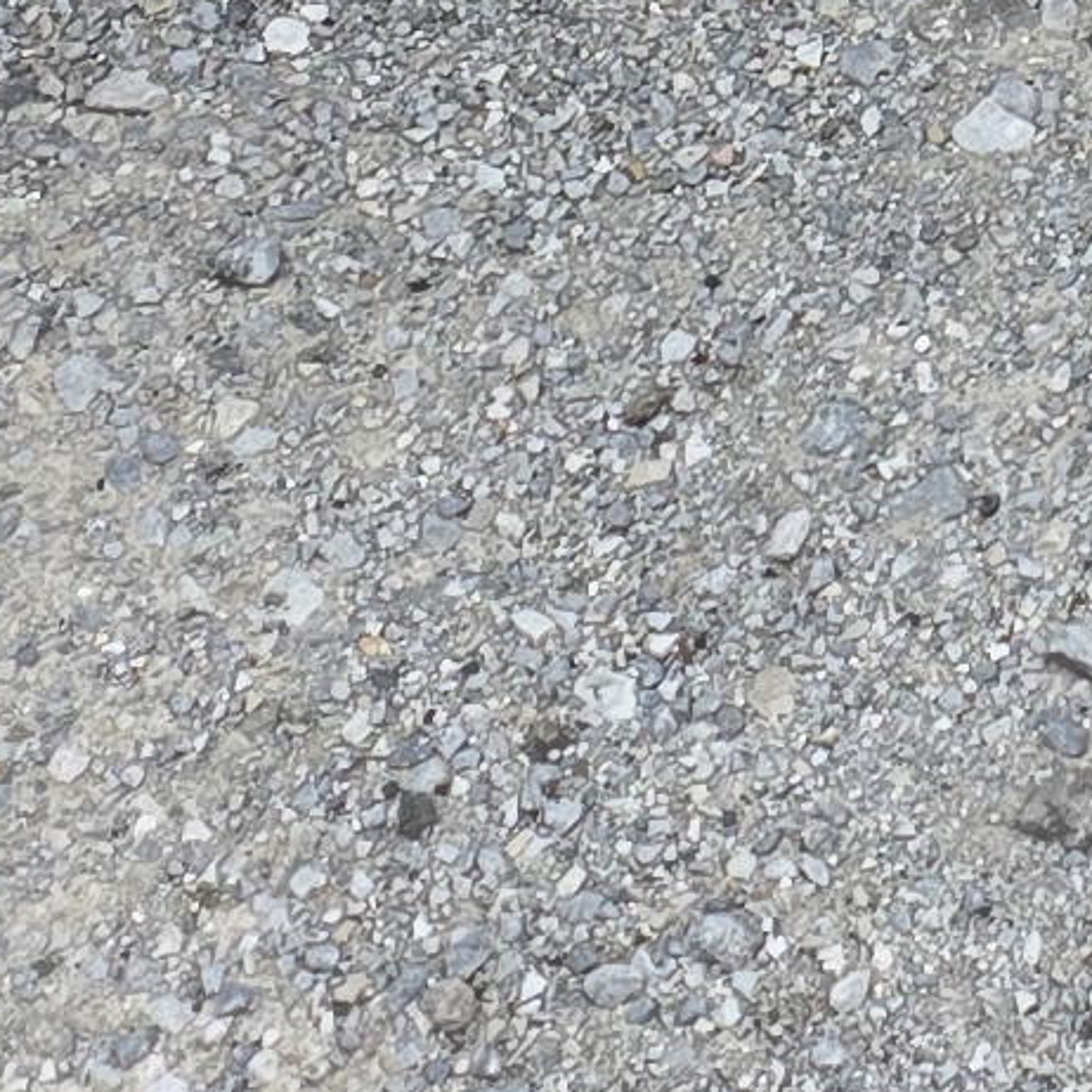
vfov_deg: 9.3
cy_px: -1172
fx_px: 6282
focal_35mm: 176
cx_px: 1747
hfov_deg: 9.6
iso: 80
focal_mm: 6.3
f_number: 1.7
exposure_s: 1/1824
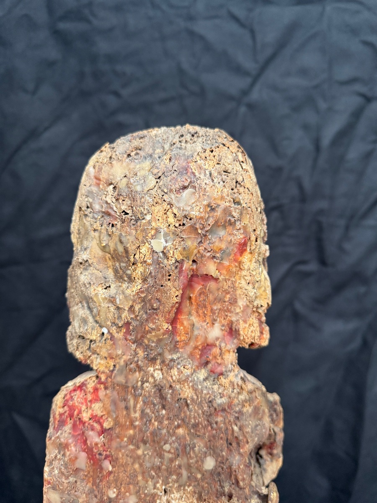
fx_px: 349
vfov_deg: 71.6
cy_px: 252
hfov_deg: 56.8
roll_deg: -0.7
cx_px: 188
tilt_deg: -7.9
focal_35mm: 24
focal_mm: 6.76
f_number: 1.78
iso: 200
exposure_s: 1/121
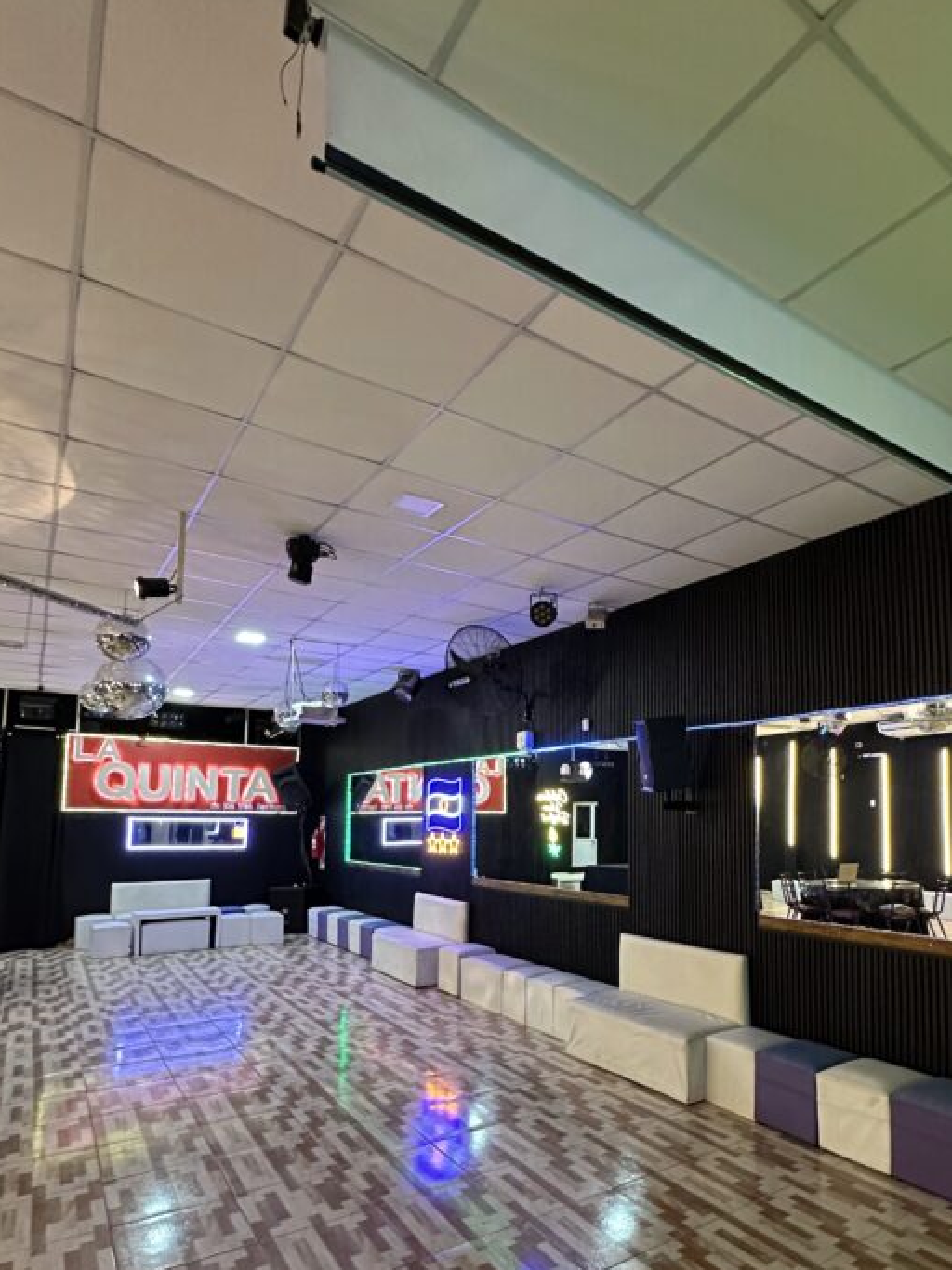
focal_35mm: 21
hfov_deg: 62.6
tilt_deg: +4.7
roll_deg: -0.3
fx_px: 770
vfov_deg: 78.2
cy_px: 755
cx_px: 589
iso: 640
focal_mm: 2.22
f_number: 2.2
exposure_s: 1/50
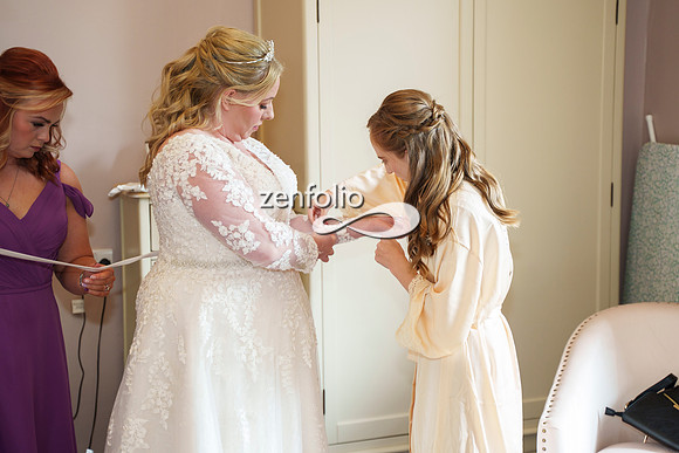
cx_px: 340
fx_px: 1075
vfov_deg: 23.8
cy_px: 226
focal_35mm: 57
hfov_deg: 35.0
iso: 800
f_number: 2.8
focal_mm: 57
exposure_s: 1/250
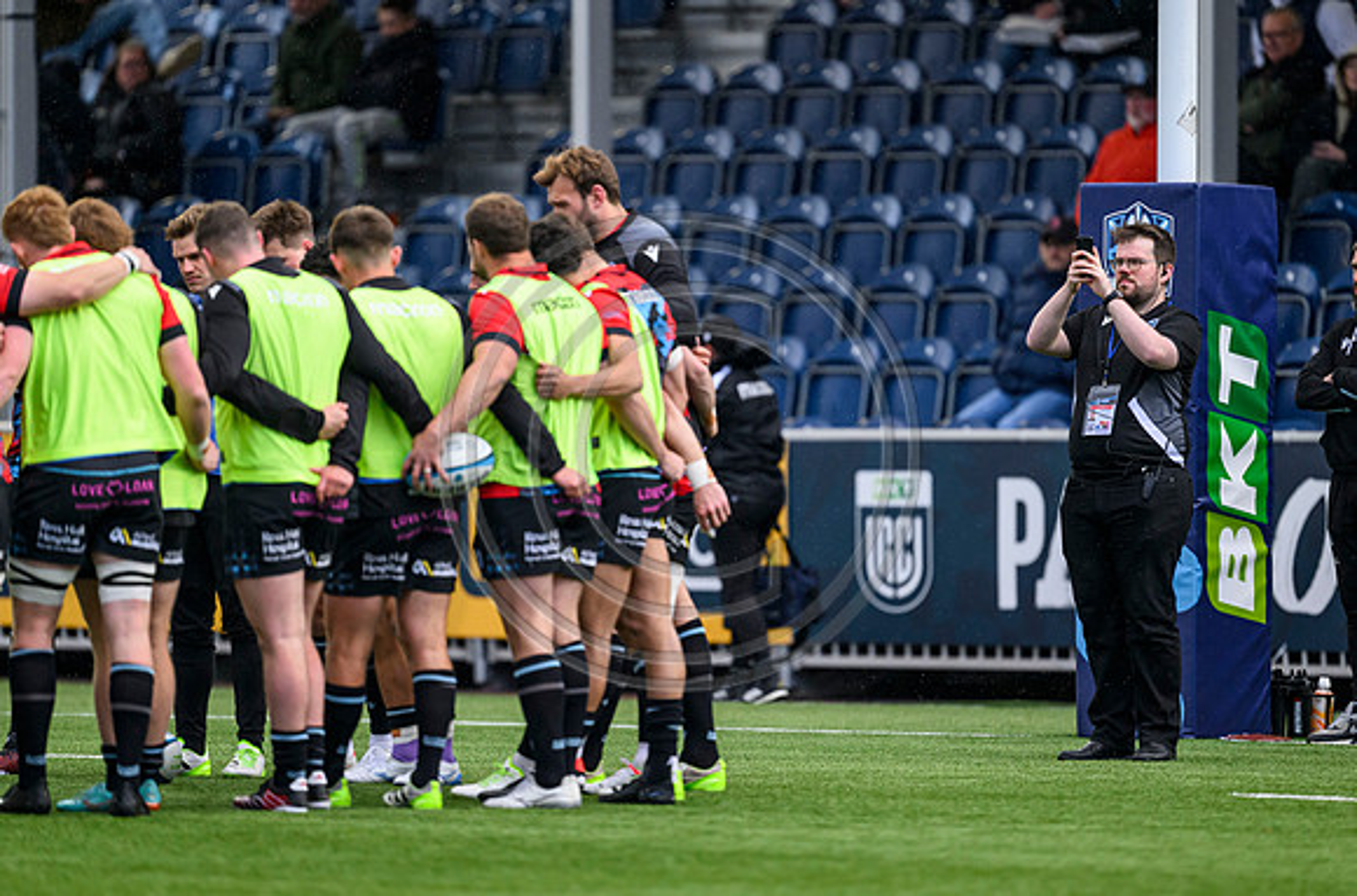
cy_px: 437
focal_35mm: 431
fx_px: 16213
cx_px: 729
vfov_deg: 3.2
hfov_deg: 4.8
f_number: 2.8
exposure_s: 1/2000
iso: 1600
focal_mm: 400
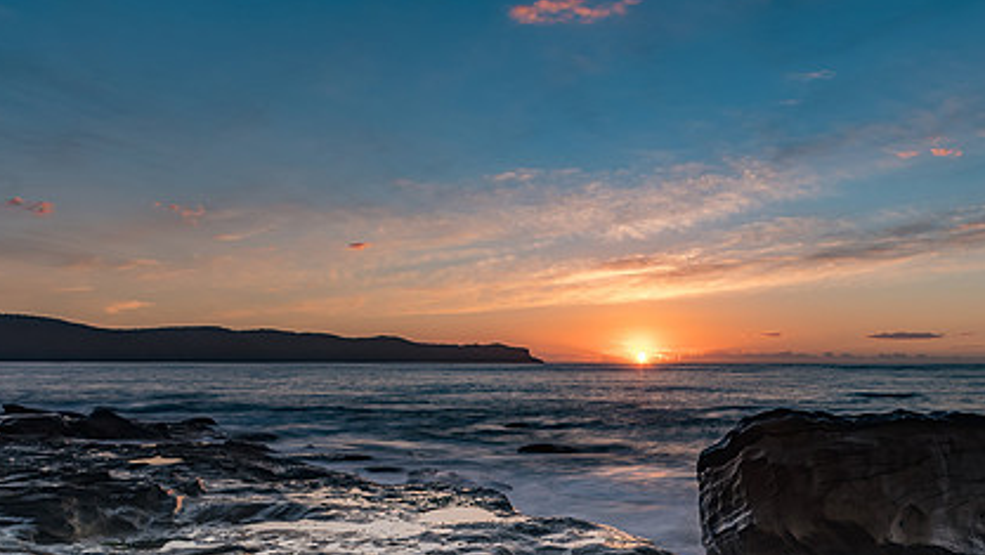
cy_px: 443
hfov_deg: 55.2
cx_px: 671
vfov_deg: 32.8
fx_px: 915
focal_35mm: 35
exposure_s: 2
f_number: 11
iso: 50
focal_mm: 16
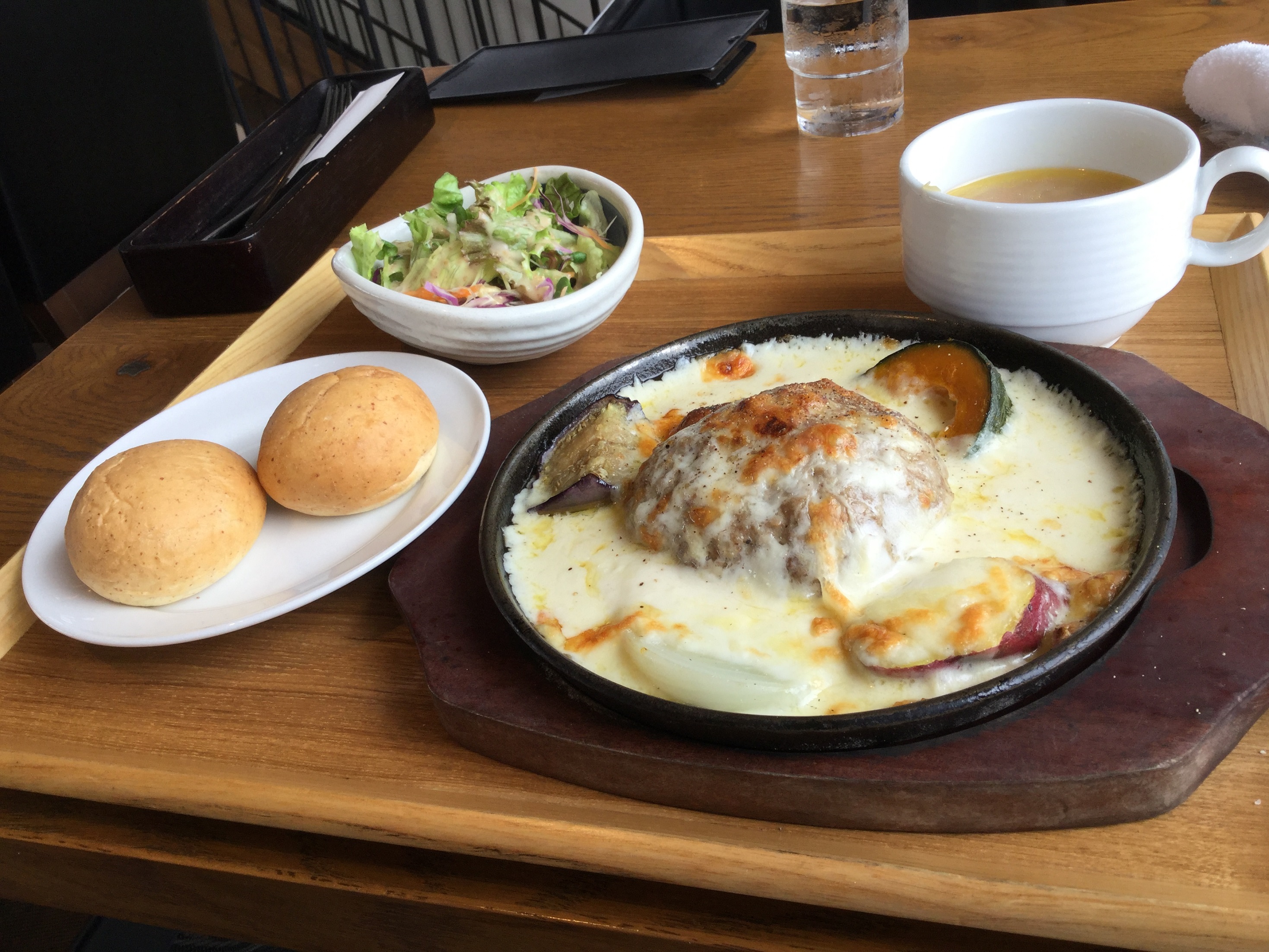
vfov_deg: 45.4
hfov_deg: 58.3
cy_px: 476
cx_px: 634
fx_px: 1137
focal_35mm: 31
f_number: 2.4
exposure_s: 1/132
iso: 25
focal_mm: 3.3
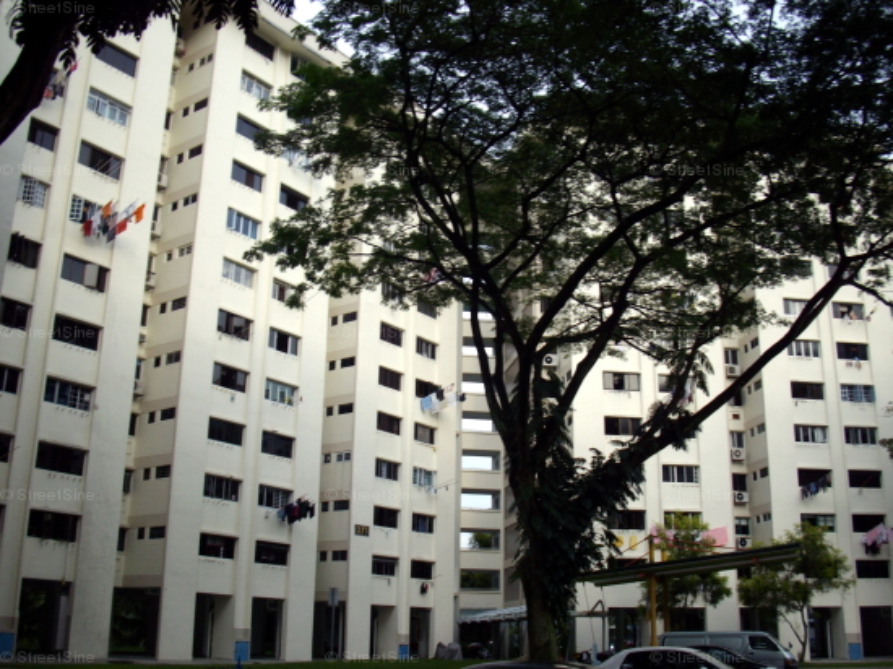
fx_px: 954
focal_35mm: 37
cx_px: 446
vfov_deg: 38.6
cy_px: 334
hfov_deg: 50.2
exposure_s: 1/60
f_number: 5.6
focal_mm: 6.2
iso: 80
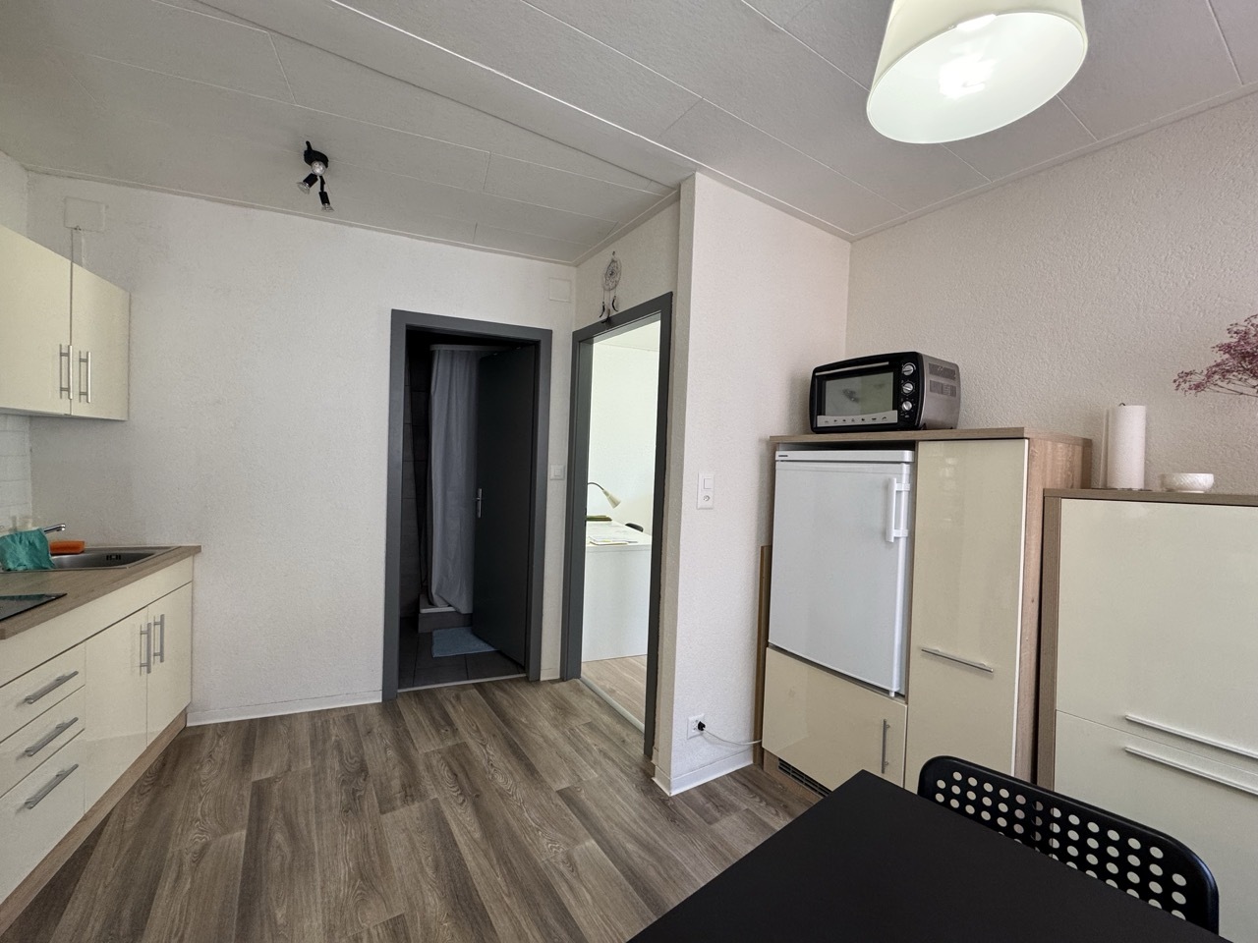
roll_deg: -1.6
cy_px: 472
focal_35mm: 14
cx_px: 629
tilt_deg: -1.1
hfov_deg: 102.1
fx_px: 509
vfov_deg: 85.7
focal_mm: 2.22
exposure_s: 1/100
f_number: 2.2
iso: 160
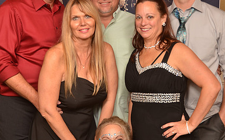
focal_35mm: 75
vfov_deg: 17.4
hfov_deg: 27.5
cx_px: 114
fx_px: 460
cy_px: 78
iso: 200
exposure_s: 1/80
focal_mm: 32
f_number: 5.6
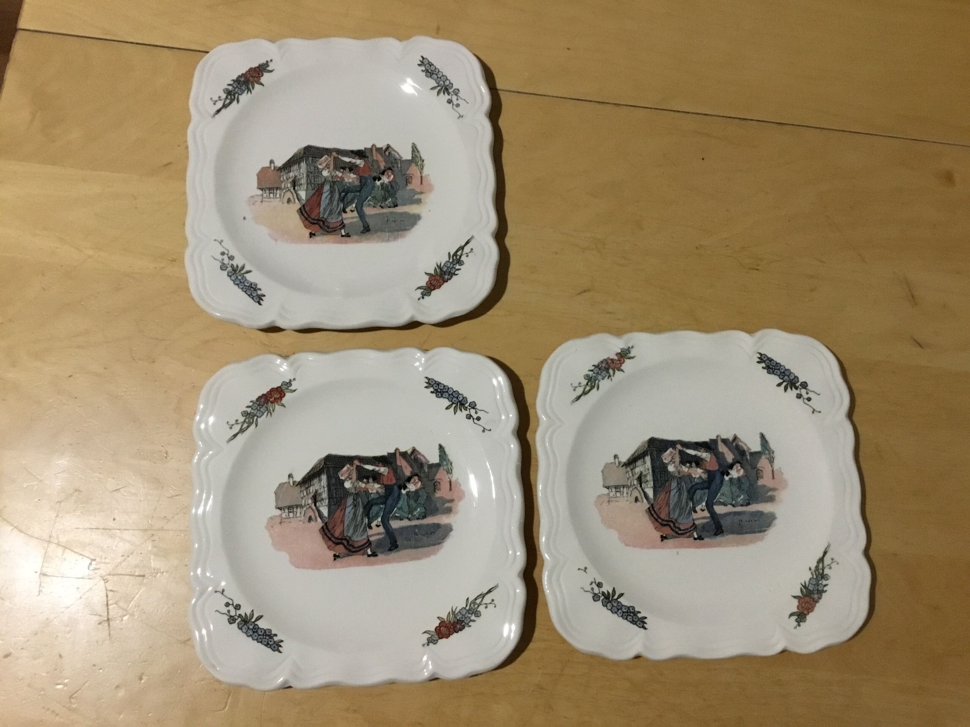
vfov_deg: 45.4
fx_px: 869
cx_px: 485
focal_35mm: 31
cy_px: 364
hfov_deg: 58.4
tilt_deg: -78.1
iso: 200
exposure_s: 1/17
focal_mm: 3.3
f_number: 2.4
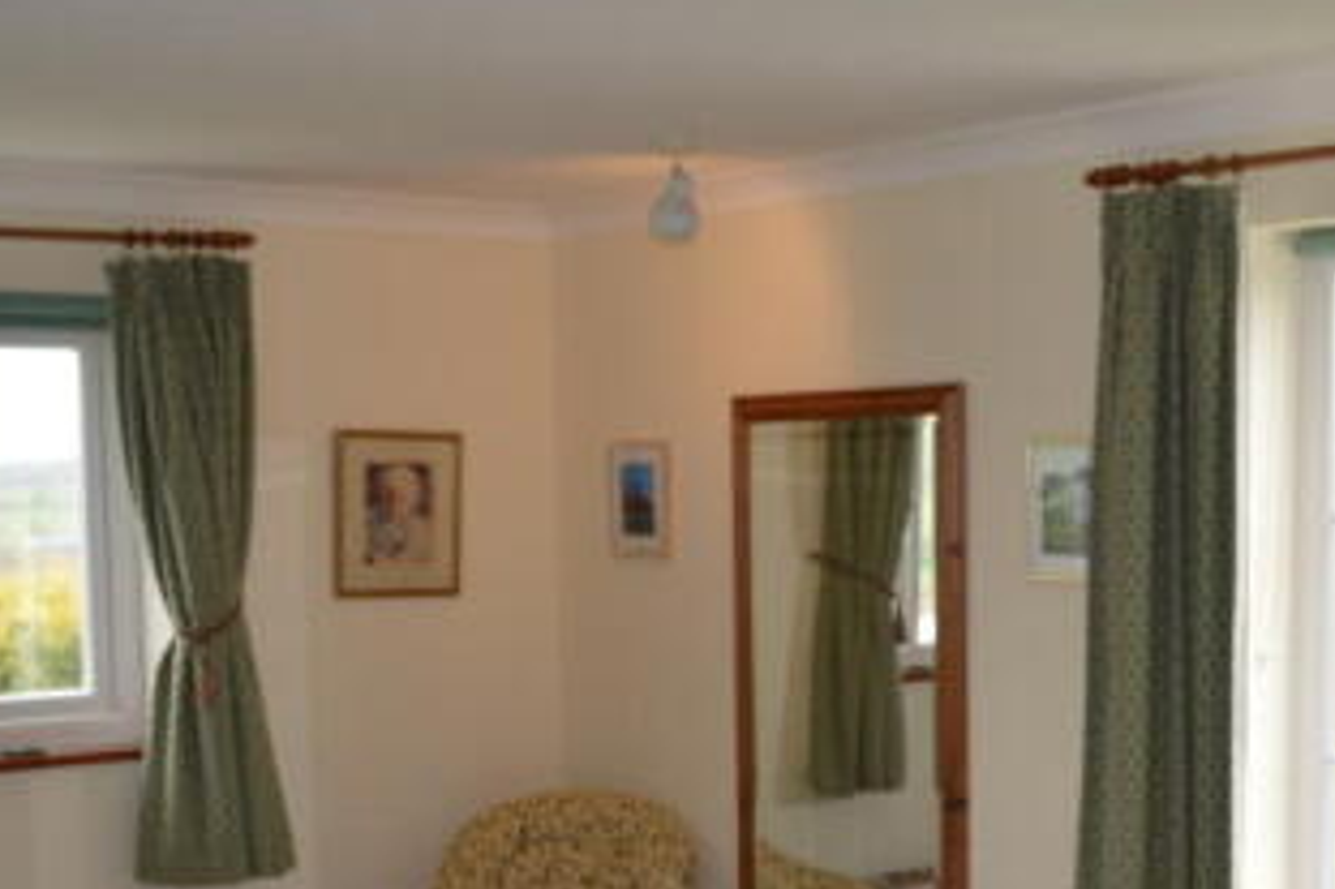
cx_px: 751
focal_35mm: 57
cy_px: 807
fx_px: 2113
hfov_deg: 35.0
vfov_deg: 23.1
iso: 100
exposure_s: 1/60
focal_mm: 18
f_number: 4
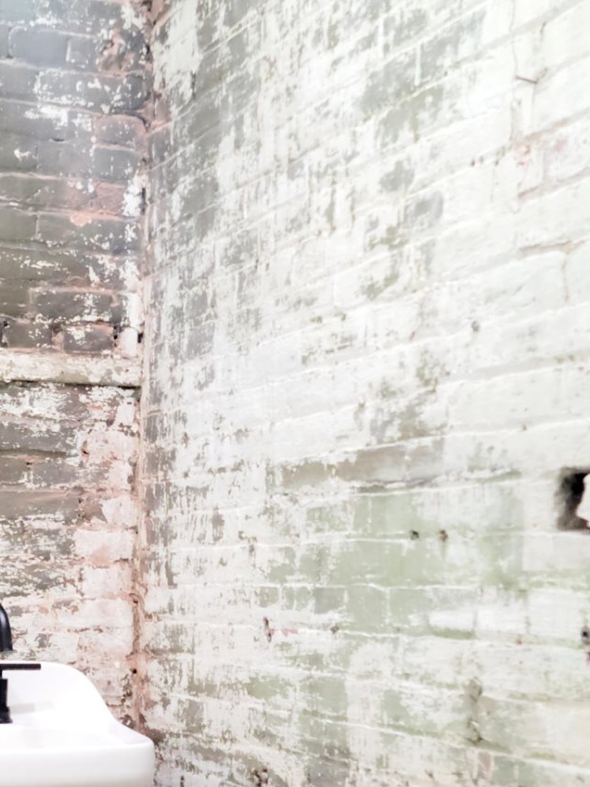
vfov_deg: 25.1
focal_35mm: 76
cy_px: 661
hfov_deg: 18.7
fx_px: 1728
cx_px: -49
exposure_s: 1/40
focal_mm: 5.9
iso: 320
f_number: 2
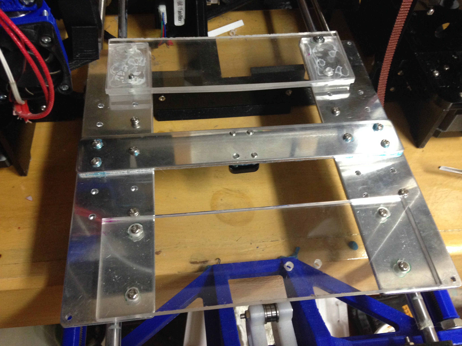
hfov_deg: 55.4
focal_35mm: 33
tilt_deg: -54.0
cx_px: 231
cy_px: 173
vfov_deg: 42.9
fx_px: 440
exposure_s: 1/20
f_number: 2.4
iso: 250
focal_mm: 4.12
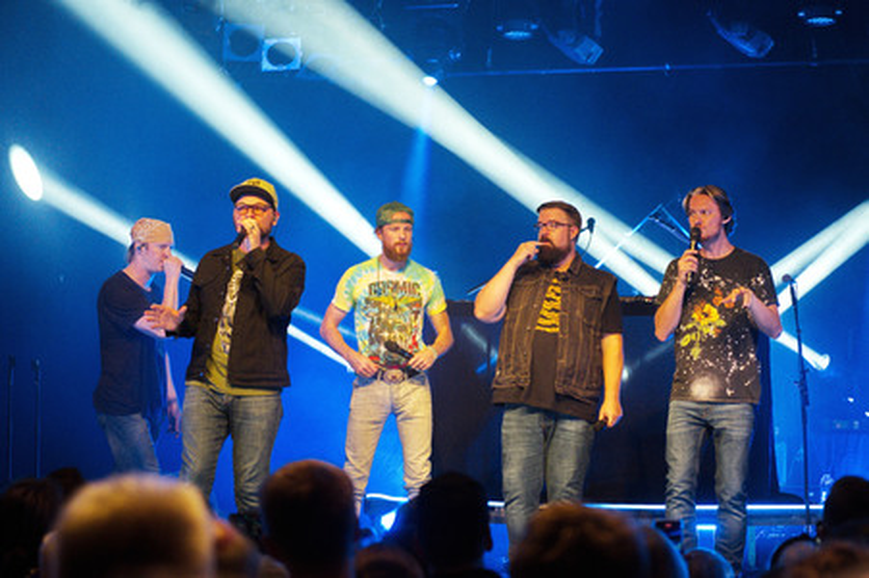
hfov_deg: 28.9
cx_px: 434
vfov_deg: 19.4
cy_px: 289
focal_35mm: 70
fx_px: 1688
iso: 3200
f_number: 2.8
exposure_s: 1/320
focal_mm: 70
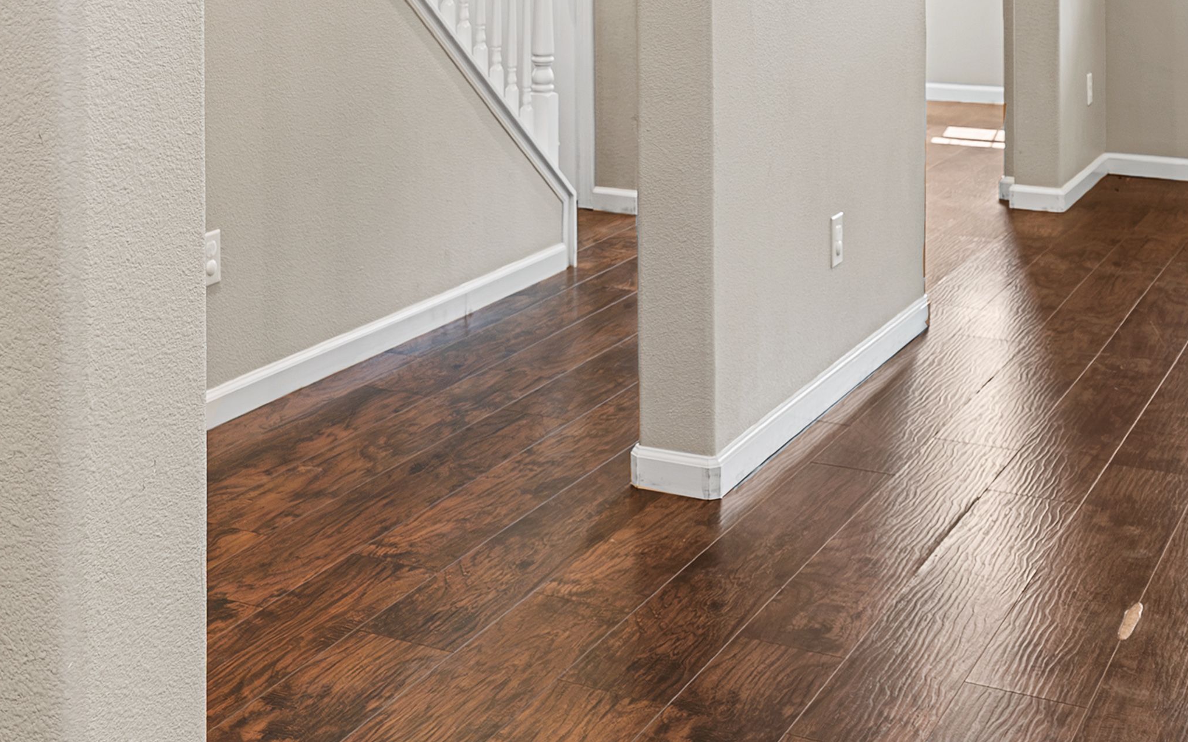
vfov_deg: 21.9
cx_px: 449
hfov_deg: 36.1
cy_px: -68
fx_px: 1813
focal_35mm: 56
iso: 320
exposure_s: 1/13
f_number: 4
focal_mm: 16
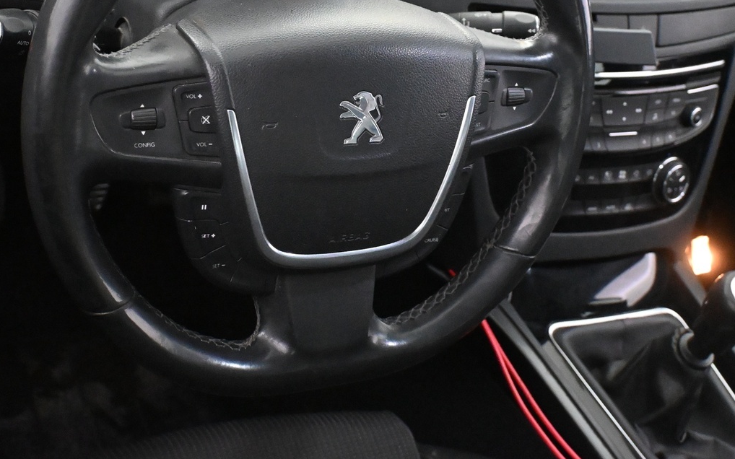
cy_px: 75
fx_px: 1218
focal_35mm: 61
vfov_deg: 21.0
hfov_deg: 33.6
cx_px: 335
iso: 8000
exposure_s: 1/60
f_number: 4.2
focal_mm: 25
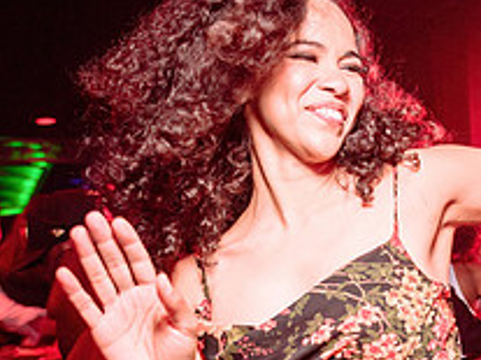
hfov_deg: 24.0
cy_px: 257
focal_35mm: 78
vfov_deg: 18.8
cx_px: 479
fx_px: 1083
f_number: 3.2
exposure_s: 1/30
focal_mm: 24
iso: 800
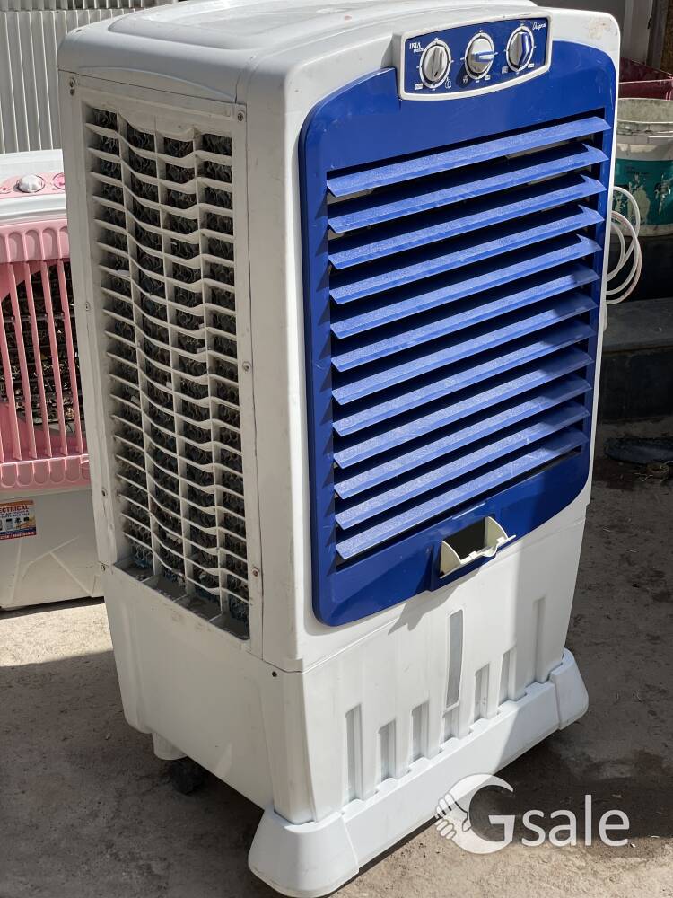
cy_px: 449
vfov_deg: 36.8
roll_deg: +0.2
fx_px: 1348
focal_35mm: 52
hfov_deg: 28.0
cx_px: 336
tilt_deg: -22.8
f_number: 2
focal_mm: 6
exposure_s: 1/1916
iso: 32
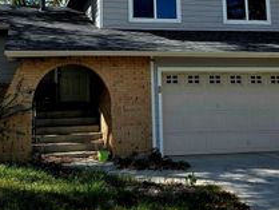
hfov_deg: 34.9
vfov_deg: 25.8
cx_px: 133
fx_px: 444
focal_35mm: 55
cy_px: 25
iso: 80
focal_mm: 5.4
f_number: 1.8
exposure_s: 1/3333
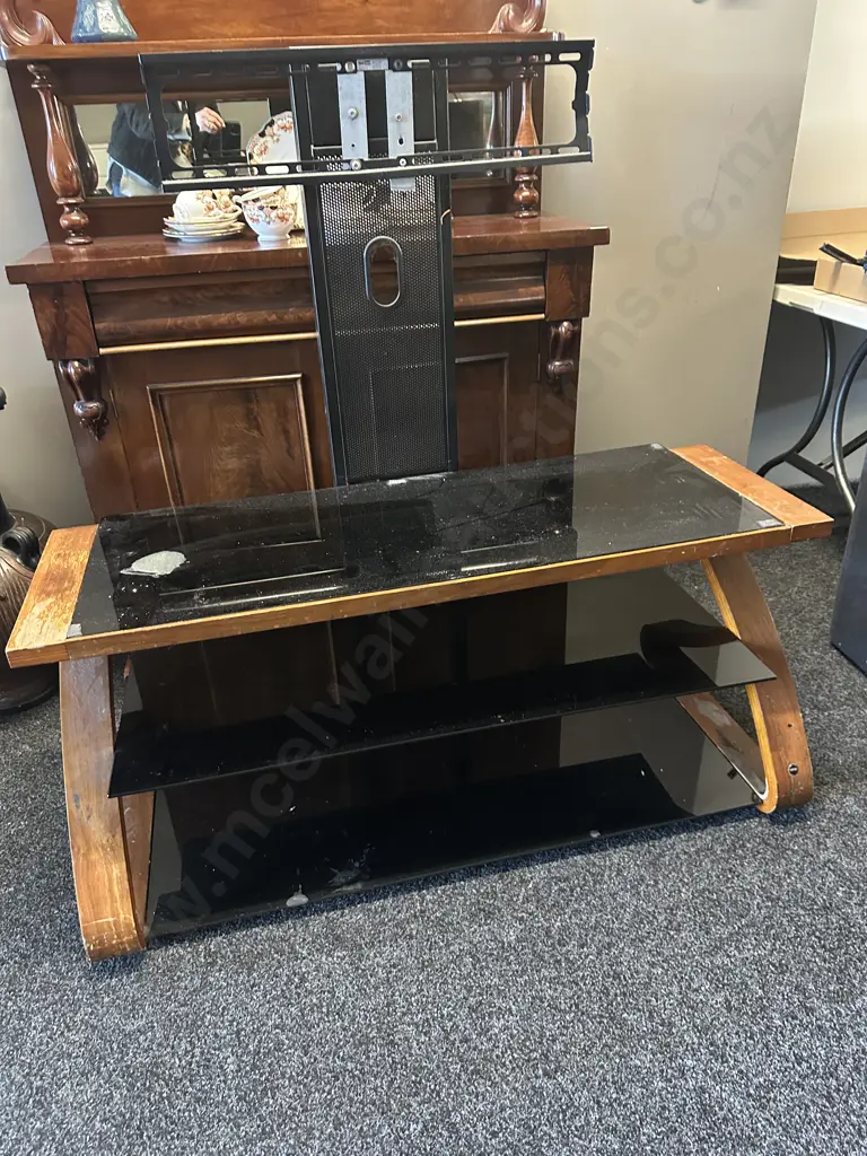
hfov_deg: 56.8
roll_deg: +2.5
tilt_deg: -28.9
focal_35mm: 24
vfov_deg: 71.6
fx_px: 801
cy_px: 578
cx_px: 434
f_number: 1.78
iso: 800
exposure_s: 1/33
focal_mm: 6.86
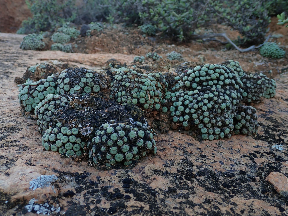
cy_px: 108
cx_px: 144
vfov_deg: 46.8
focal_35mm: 30
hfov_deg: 60.0
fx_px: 250
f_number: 3.2
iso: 100
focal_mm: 5.5
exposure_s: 1/100
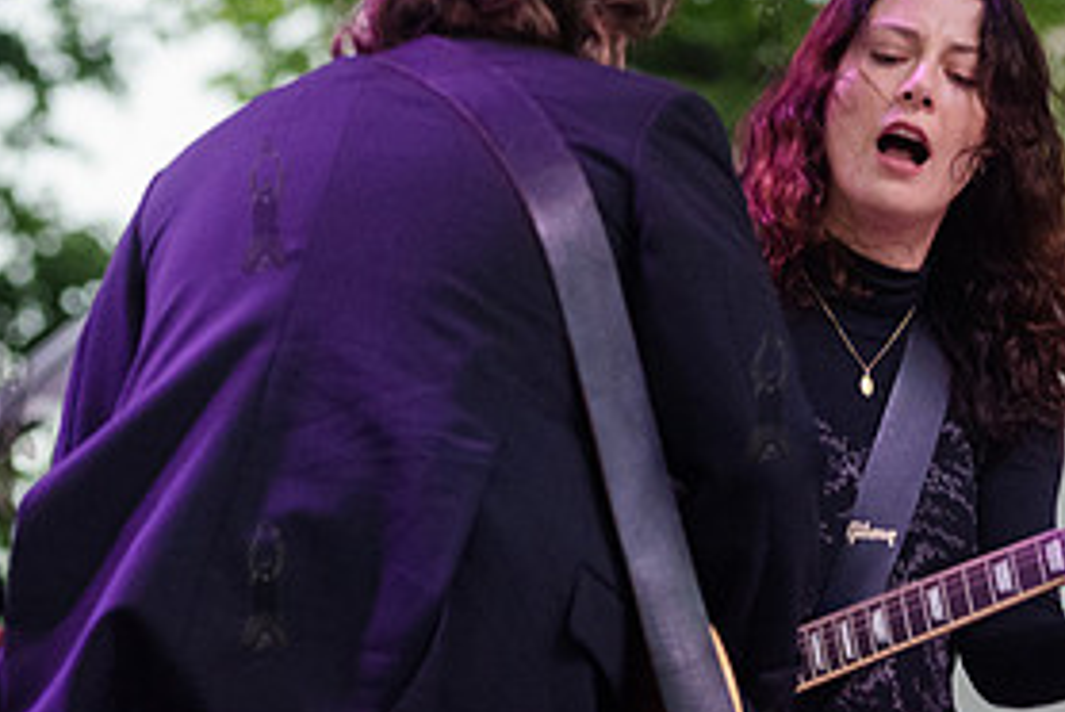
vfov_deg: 3.8
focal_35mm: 364
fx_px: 10779
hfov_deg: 5.7
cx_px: 656
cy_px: 310
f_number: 4.5
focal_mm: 135
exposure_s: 1/500
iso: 3200
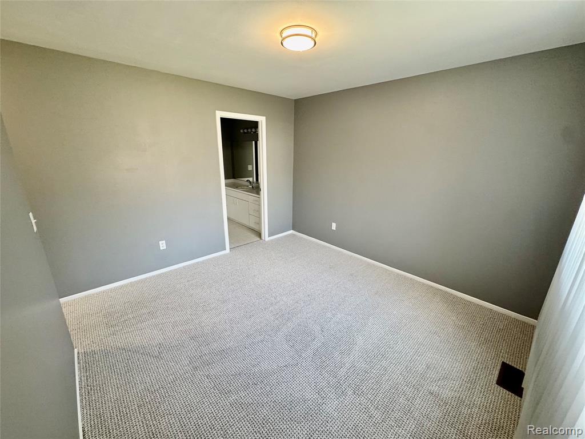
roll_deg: -1.4
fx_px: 237
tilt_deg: -16.5
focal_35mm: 14
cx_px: 292
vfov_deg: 85.7
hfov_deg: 102.1
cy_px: 220
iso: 200
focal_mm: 2.22
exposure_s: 1/120
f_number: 2.2
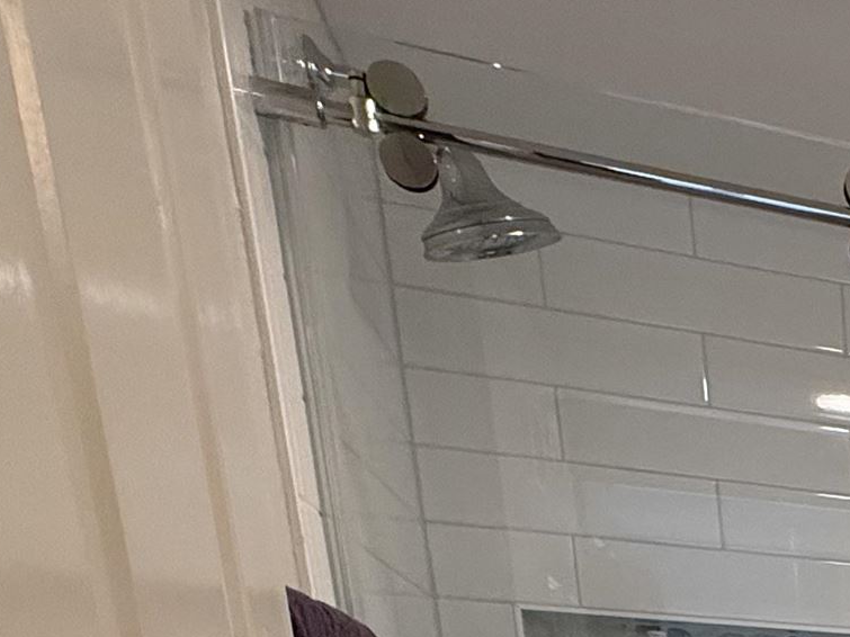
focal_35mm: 57
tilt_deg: -13.8
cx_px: 1442
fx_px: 1399
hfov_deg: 22.9
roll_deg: -1.6
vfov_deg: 19.6
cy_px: 1127
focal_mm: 2.22
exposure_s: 1/120
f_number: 2.2
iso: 250
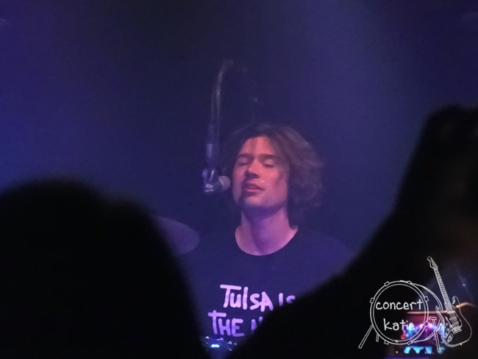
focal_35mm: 528
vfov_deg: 2.8
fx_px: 7294
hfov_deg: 3.8
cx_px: 239
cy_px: 180
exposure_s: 1/40
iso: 3200
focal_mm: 90.16
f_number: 6.3
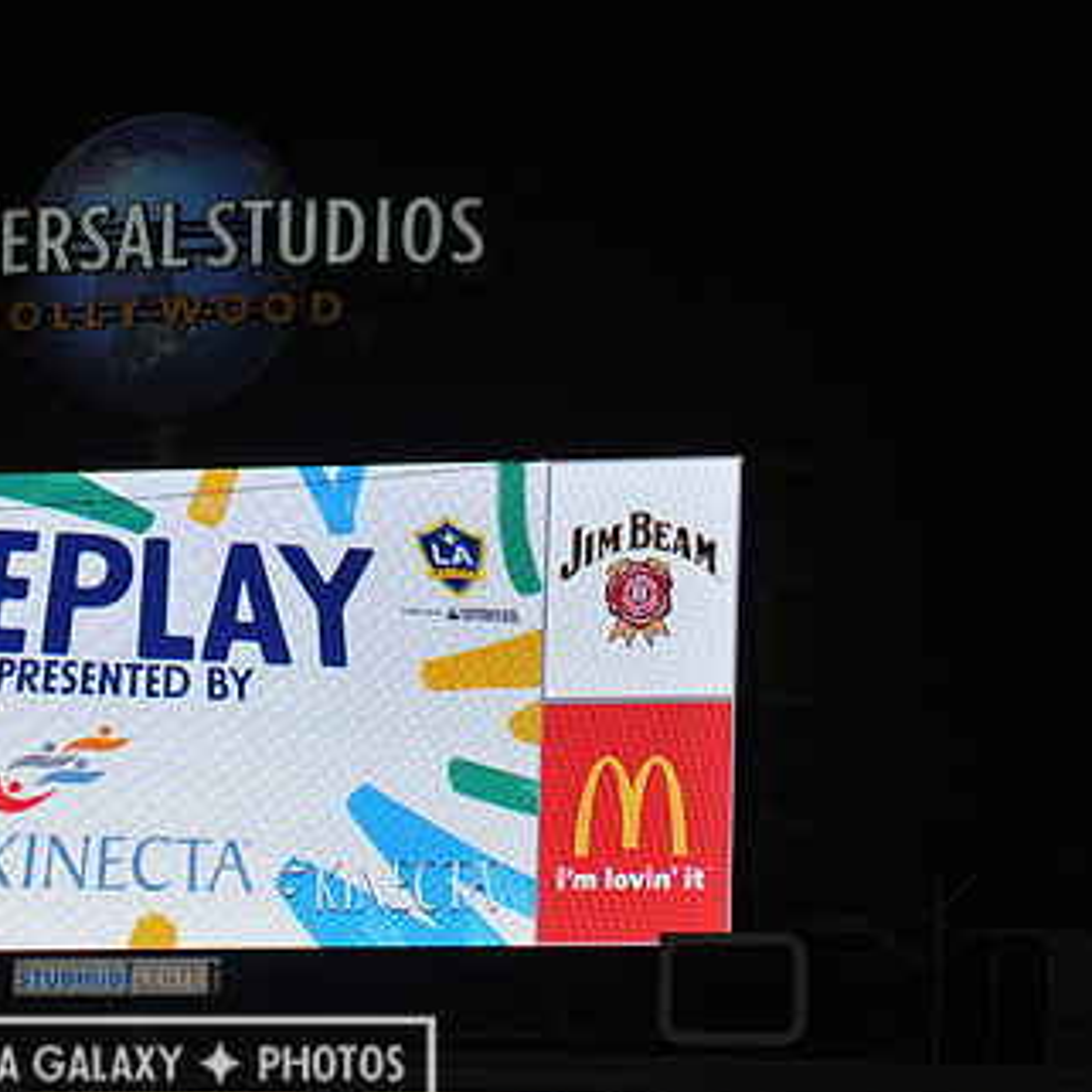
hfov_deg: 6.3
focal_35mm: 276
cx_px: 194
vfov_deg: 6.3
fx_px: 9851
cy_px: 551
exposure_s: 1/500
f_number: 11
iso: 1250
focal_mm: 180
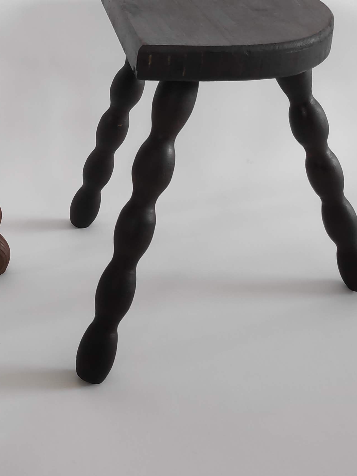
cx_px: 12
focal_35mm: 47
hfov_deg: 29.2
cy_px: 147
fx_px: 646
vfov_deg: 39.8
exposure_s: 1/100
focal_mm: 3.94
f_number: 1.9
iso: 382
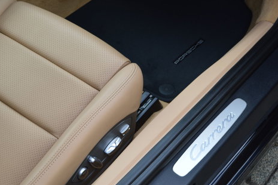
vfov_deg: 20.3
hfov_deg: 30.0
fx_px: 516
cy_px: 110
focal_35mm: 67
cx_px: 173
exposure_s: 1/125
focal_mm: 27
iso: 100
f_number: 5.6
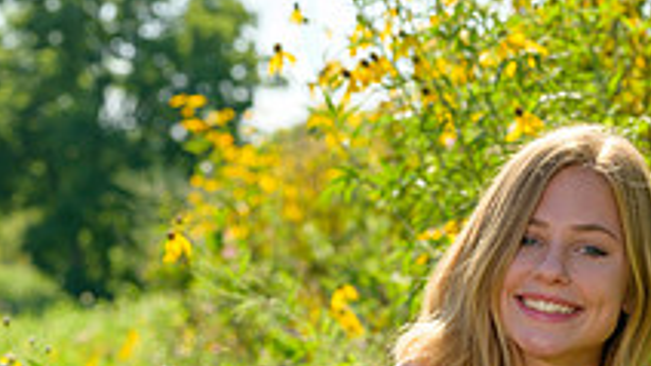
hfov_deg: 11.4
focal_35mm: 189
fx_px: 3261
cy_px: 661
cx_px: 275
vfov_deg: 6.3
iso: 100
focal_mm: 85
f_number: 5.6
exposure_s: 1/800
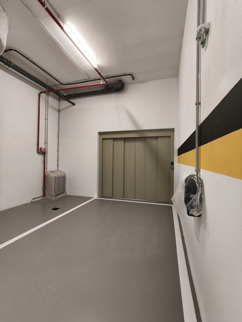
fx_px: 140
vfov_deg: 98.2
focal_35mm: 15
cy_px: 161
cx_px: 121
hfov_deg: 81.7
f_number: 2
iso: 294
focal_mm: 2.32
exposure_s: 1/33.3
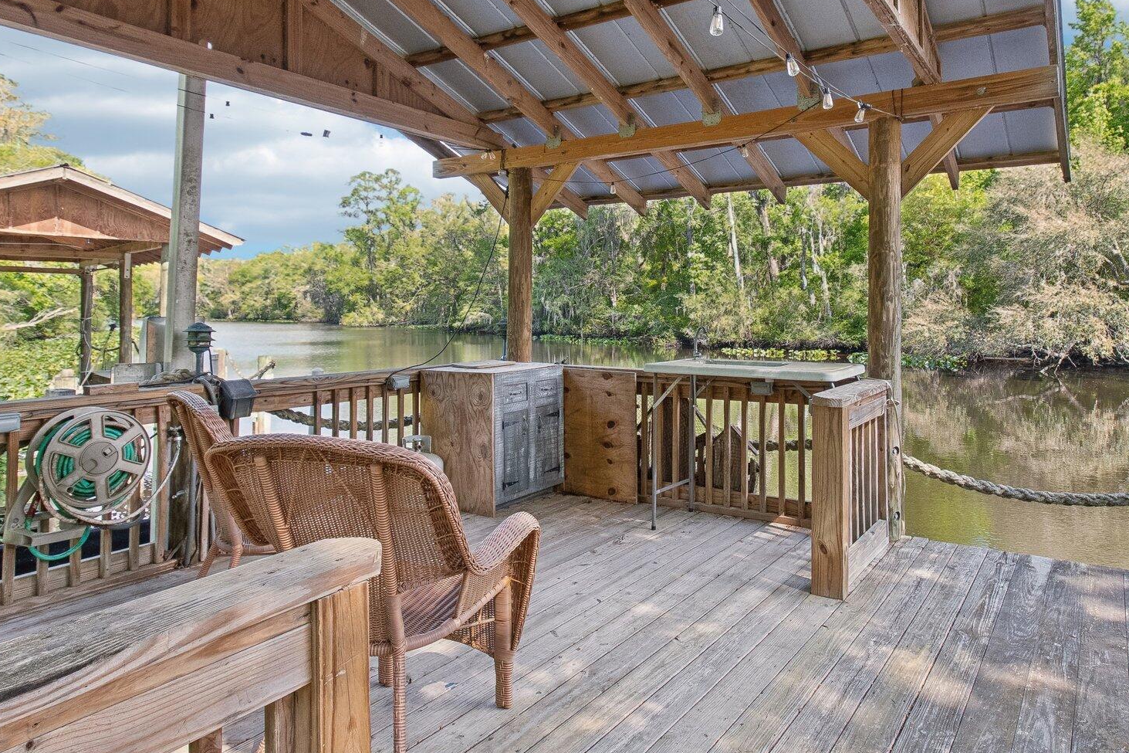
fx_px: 658
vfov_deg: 59.3
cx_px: 632
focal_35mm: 21
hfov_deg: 80.9
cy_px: 330
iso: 800
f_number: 8
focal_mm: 10
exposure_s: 1/160
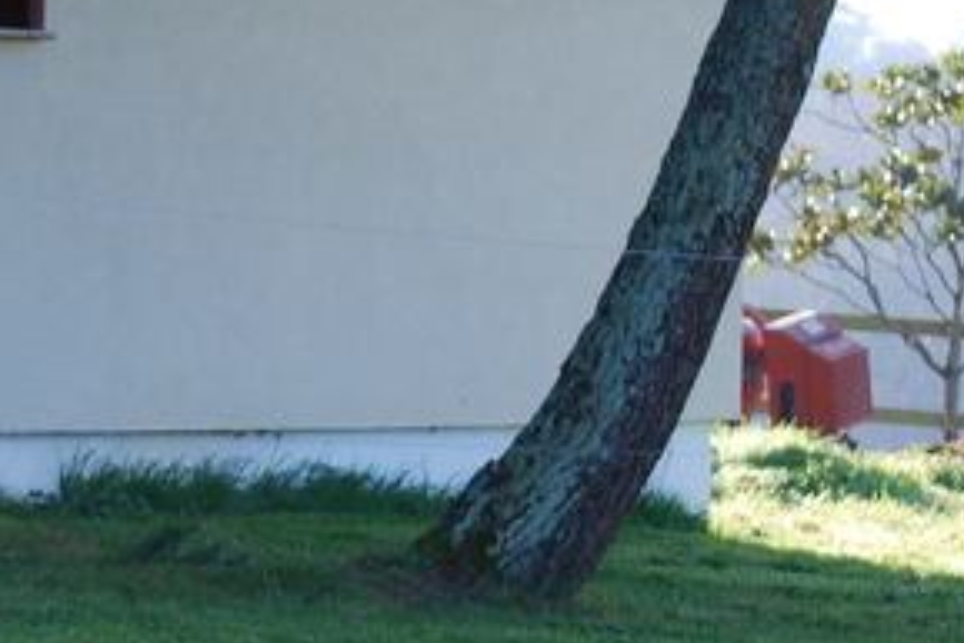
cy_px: -75
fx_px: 7655
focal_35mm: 286
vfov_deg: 4.8
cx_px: -207
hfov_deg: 7.1
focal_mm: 55
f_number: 5.6
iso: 125
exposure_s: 1/125
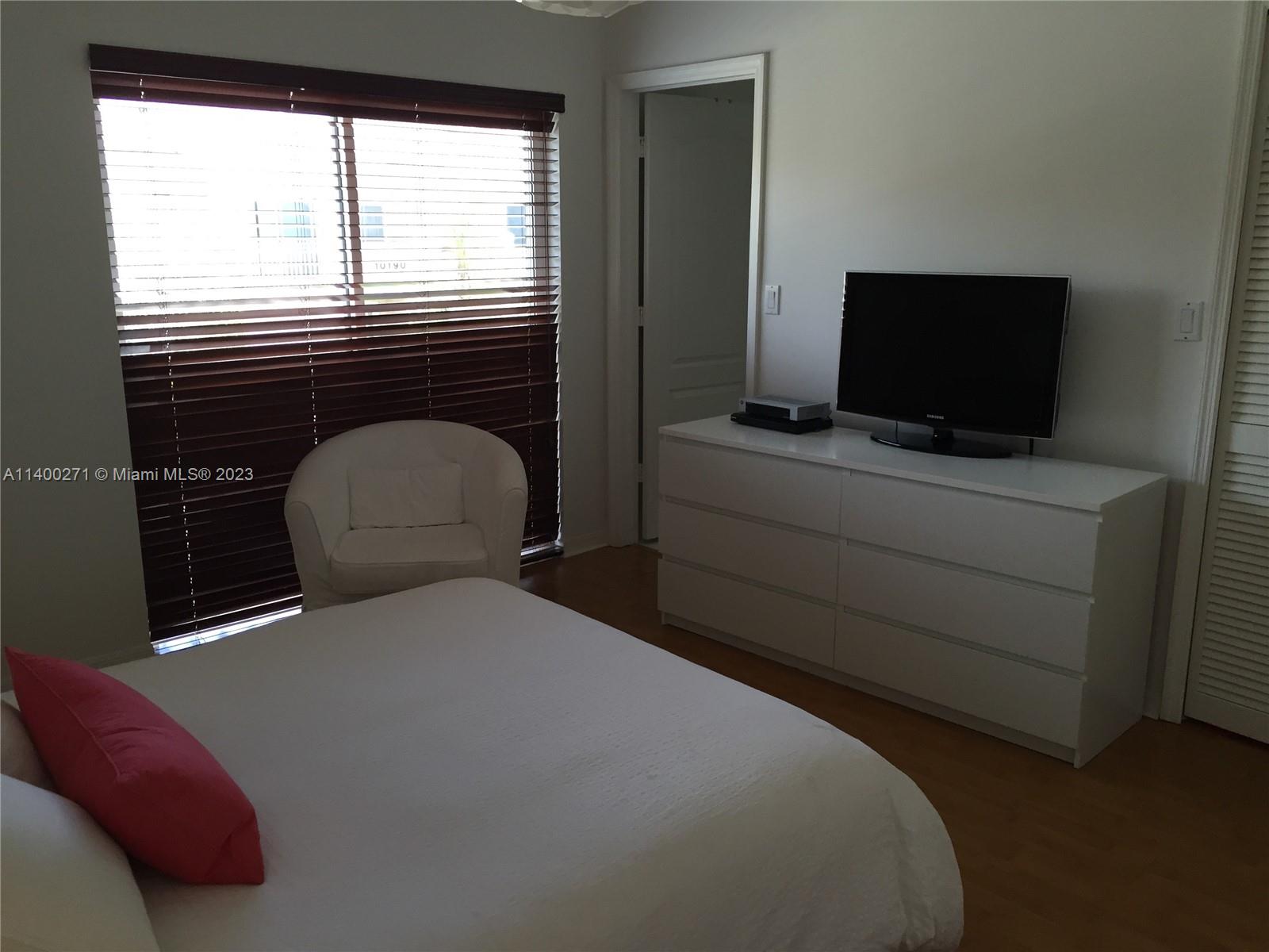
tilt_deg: -15.0
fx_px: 1063
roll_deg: -0.5
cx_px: 634
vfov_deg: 48.2
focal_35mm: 29
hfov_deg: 61.7
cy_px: 476
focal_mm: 4.15
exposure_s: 1/30
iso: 32
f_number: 2.2
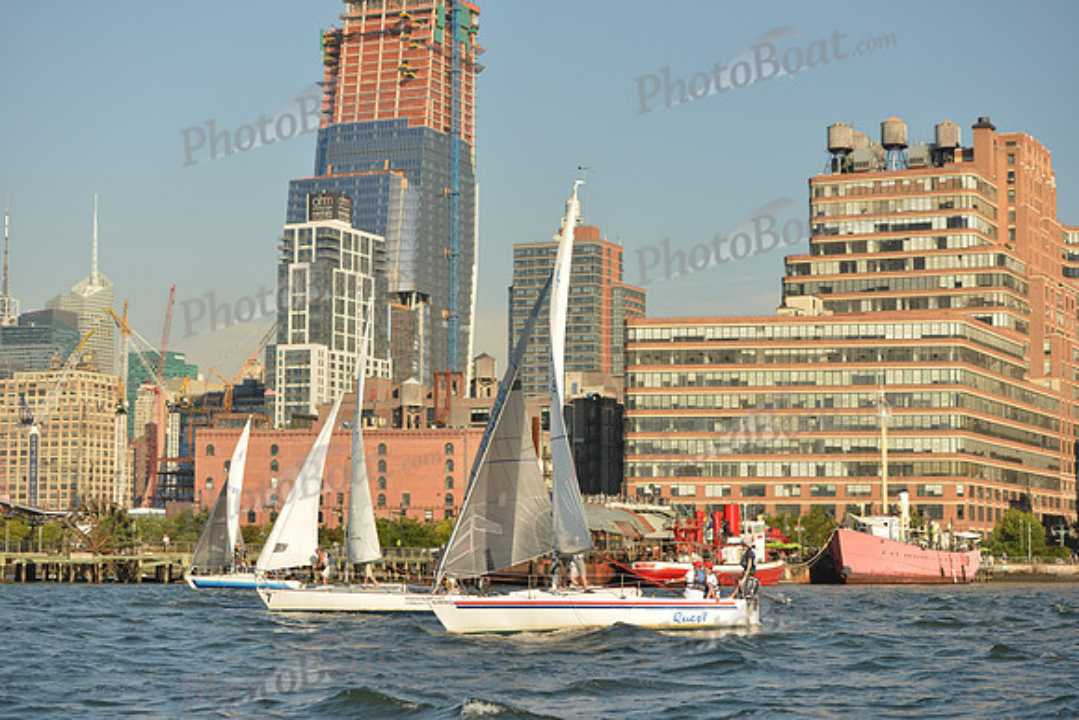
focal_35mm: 78
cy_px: 360
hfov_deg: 26.0
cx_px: 540
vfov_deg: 17.5
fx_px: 2338
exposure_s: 1/1250
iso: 400
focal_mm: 78
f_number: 5
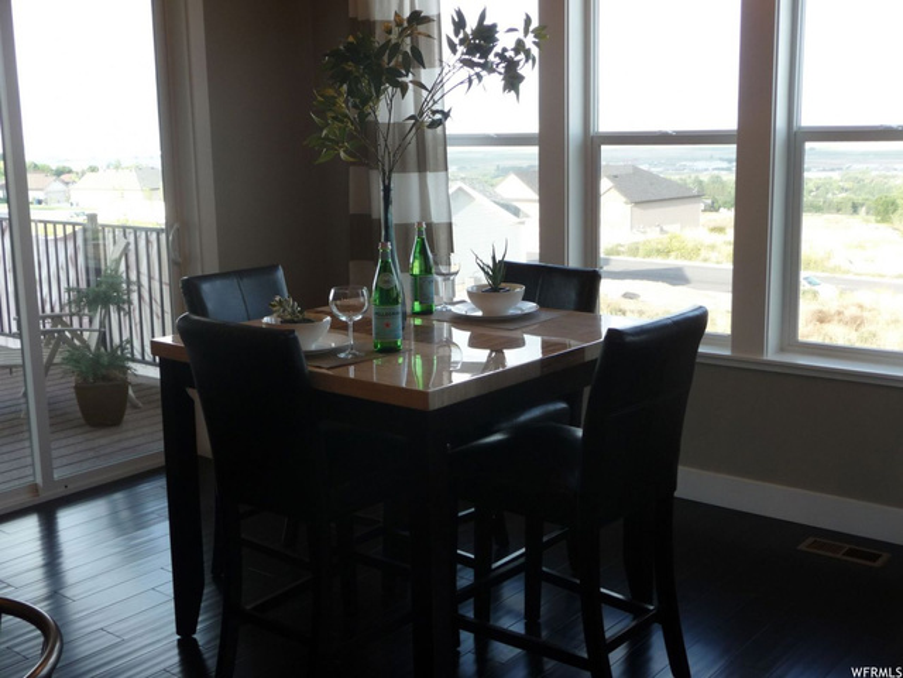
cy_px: 339
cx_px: 452
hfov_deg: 43.9
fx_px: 1122
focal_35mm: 43
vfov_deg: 33.6
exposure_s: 1/40
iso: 100
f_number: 4
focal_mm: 7.1
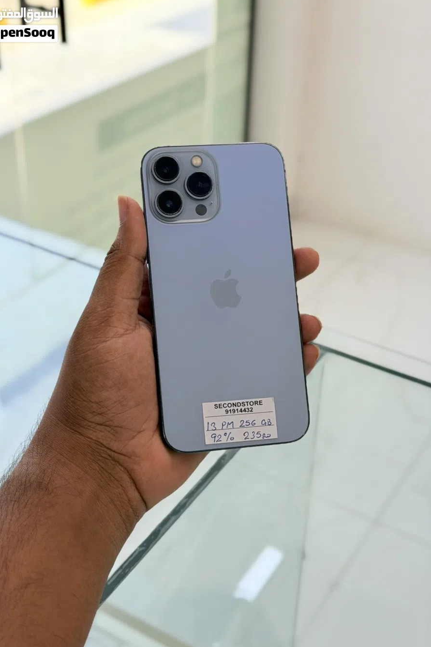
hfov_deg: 26.5
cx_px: 223
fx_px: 916
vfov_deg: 38.9
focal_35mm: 51
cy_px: 326
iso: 80
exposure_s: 1/1100
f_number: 1.78
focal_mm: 6.76
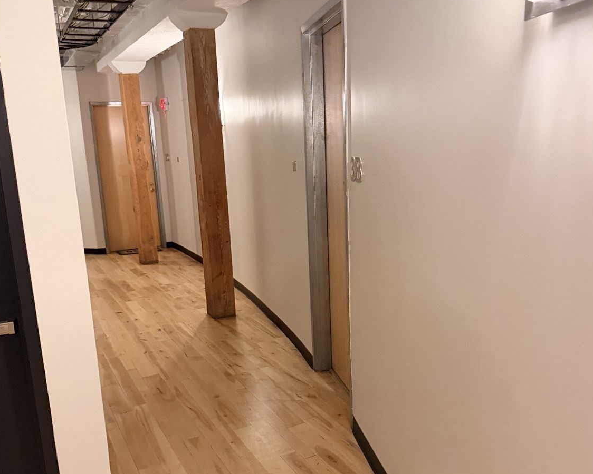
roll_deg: +0.9
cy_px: 271
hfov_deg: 55.6
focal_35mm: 32
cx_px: 296
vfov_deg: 45.7
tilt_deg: -12.2
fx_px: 562
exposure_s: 1/60
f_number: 1.78
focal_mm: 6.76
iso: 640
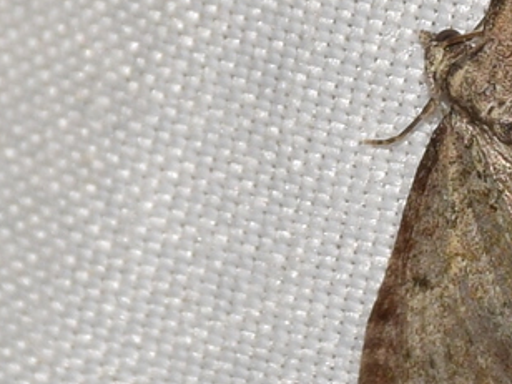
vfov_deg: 2.4
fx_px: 9303
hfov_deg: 3.2
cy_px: 96
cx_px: 484
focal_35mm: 629
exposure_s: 1/160
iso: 100
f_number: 13
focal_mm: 140
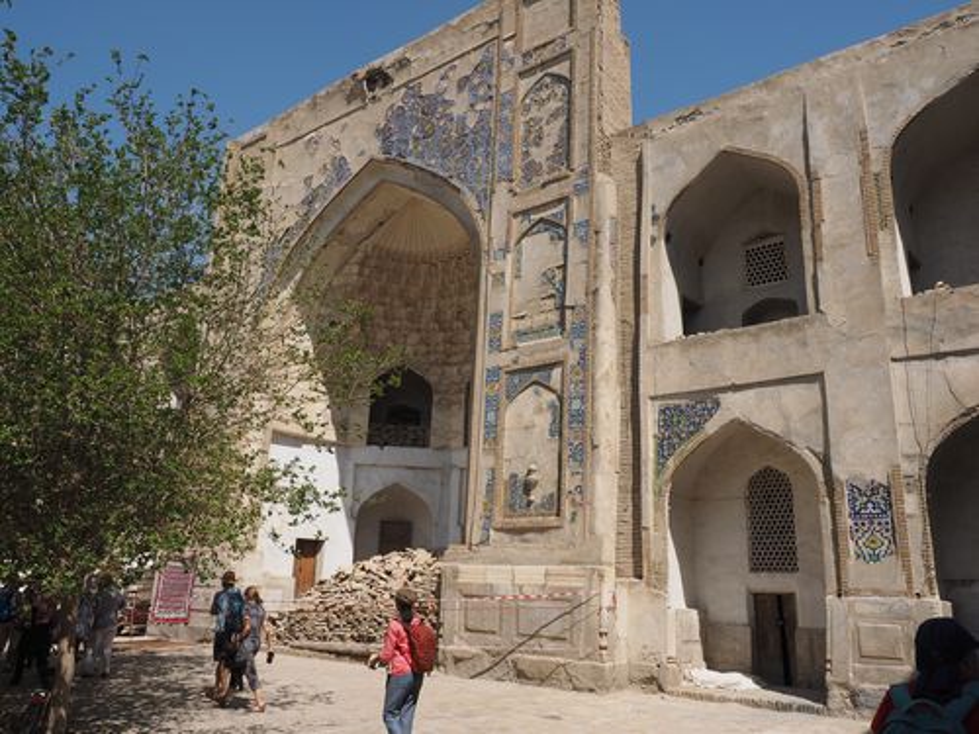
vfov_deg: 49.7
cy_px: 367
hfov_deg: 63.4
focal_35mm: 28
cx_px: 490
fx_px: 792
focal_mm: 14
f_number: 7.1
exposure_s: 1/800
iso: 200
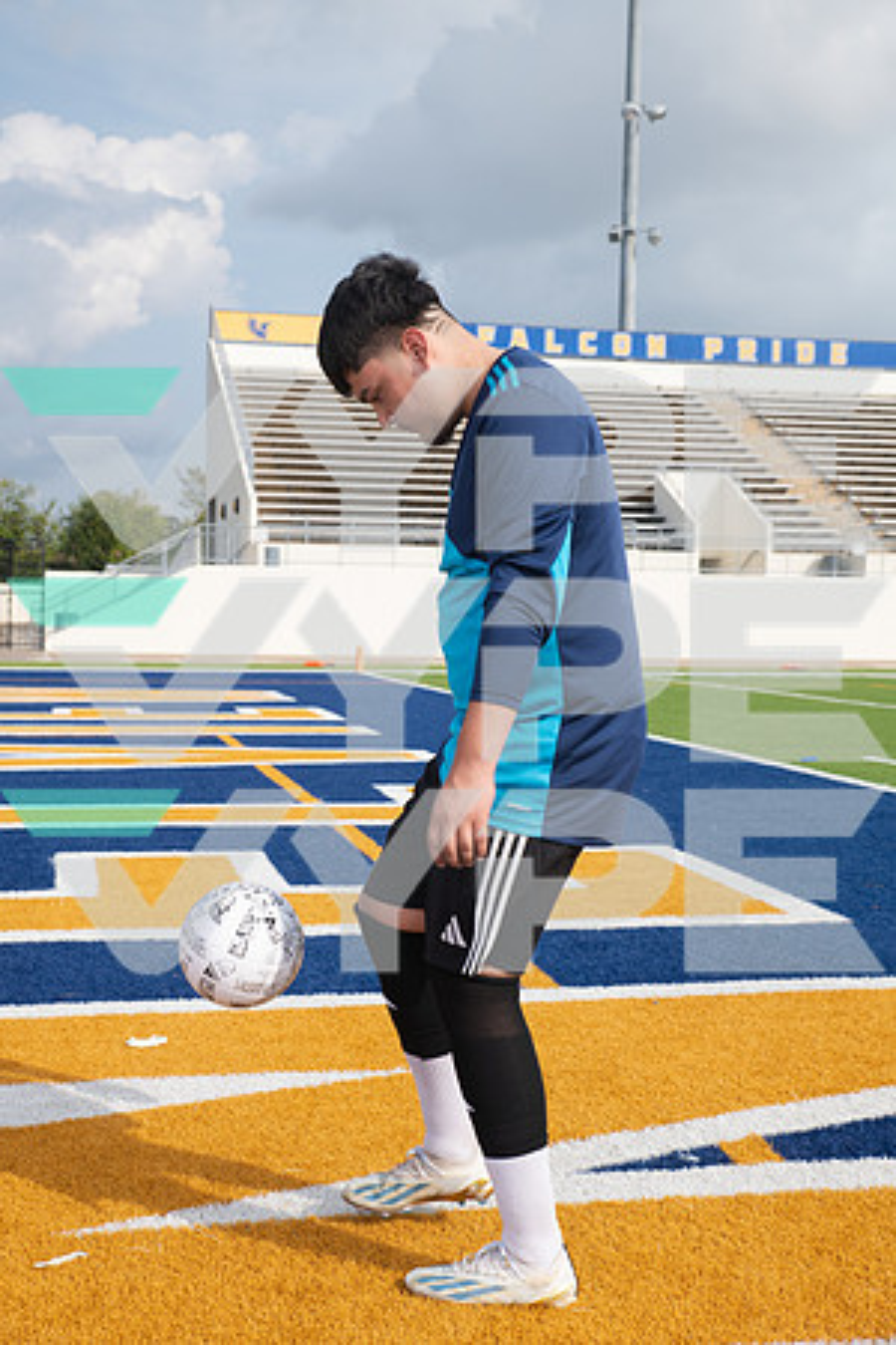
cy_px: 672
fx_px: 1792
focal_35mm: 48
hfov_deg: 28.1
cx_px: 448
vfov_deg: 41.1
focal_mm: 48
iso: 100
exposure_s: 1/400
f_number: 7.1
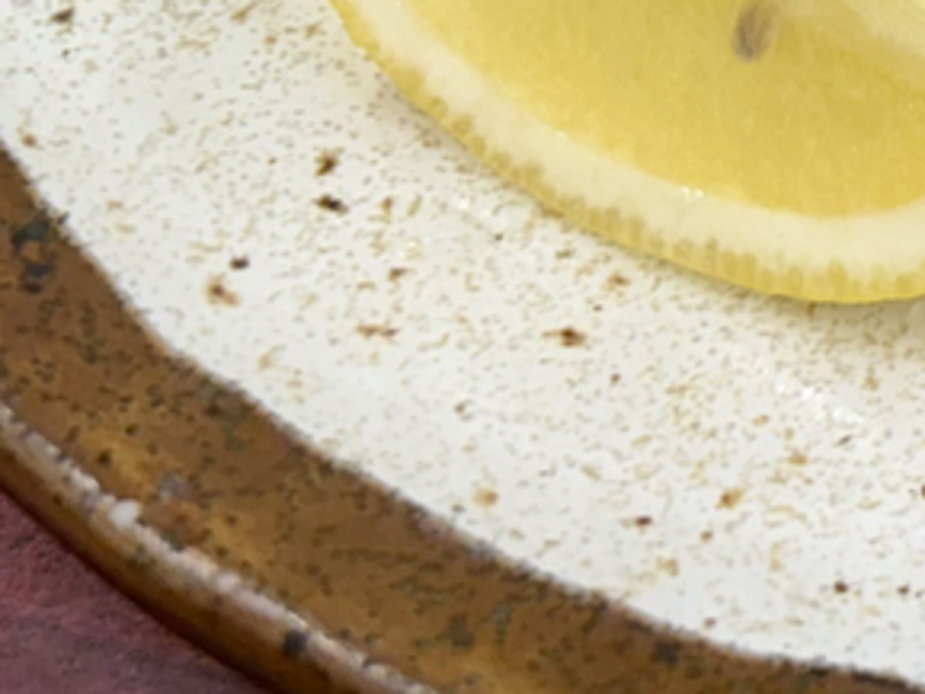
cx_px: 1719
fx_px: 2887
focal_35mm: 108
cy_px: -572
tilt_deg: -51.0
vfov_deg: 12.5
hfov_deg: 15.4
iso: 40
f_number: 1.6
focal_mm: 5.96
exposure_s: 1/100
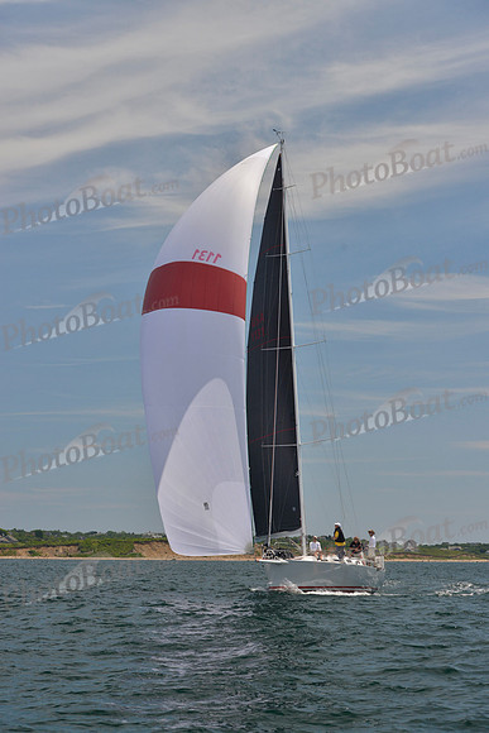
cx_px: 244
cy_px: 366
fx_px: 1425
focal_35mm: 70
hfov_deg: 19.5
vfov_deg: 28.8
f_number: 9
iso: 400
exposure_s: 1/800
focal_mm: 70
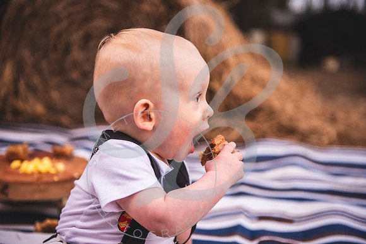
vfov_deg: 24.2
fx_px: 569
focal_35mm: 56
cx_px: 183
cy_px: 122
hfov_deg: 35.6
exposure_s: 1/320
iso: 200
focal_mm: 56
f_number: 2.8
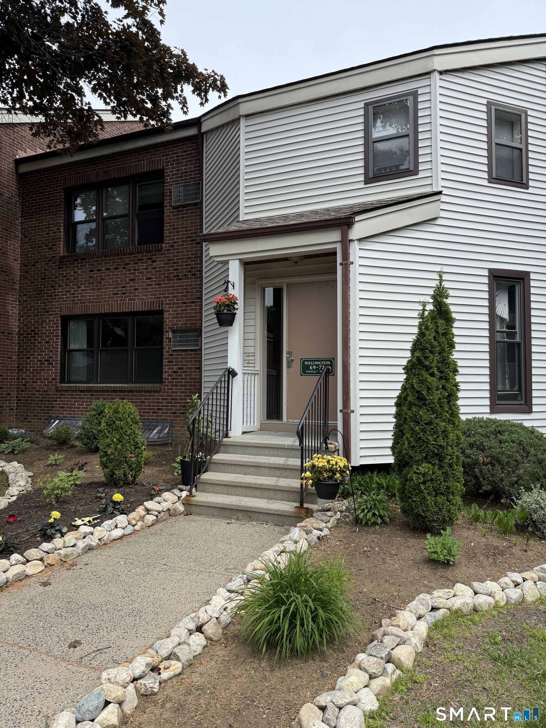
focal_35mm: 24
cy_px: 364
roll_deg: -0.5
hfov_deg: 56.8
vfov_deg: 71.6
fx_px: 505
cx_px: 273
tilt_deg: +2.9
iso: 100
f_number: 1.78
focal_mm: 6.76
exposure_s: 1/3584
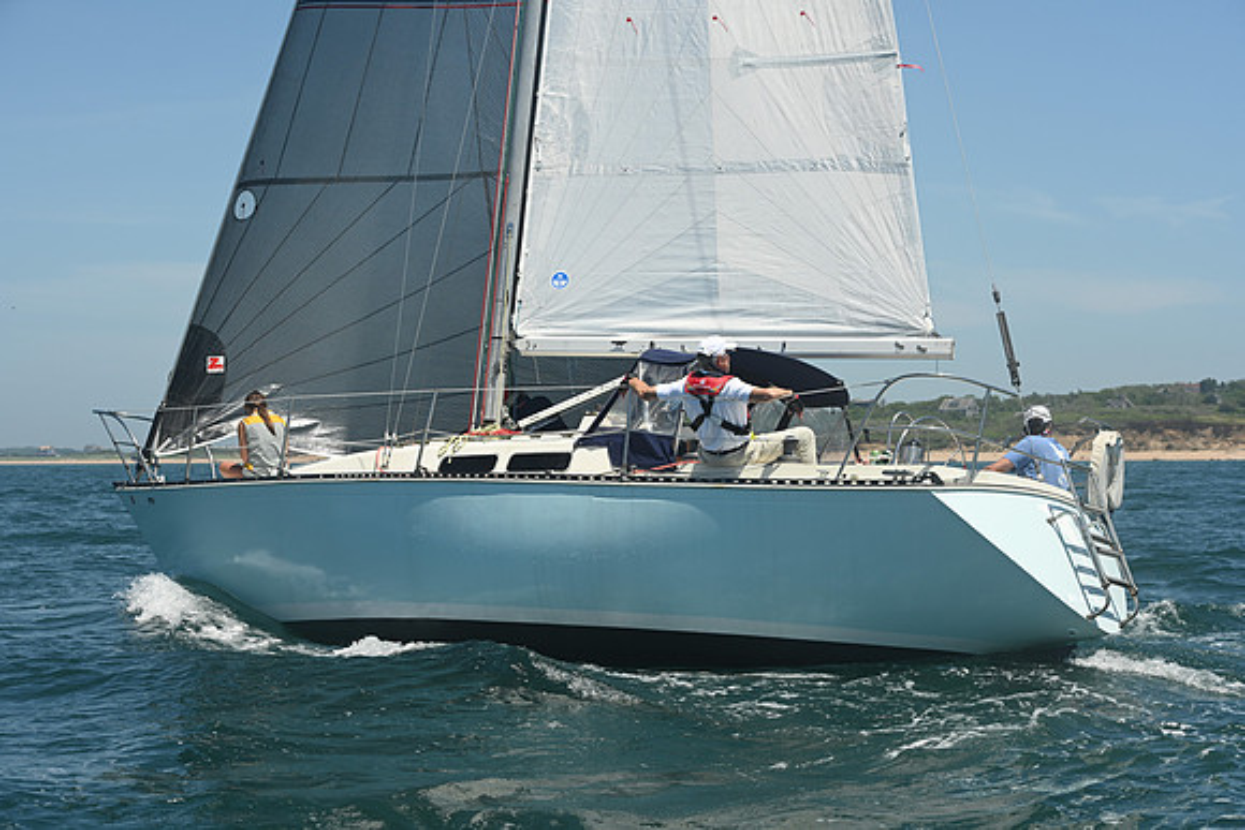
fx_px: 2421
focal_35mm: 70
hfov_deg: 28.8
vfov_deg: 19.5
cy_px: 415
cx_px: 622
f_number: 8
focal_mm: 70
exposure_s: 1/1000
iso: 320
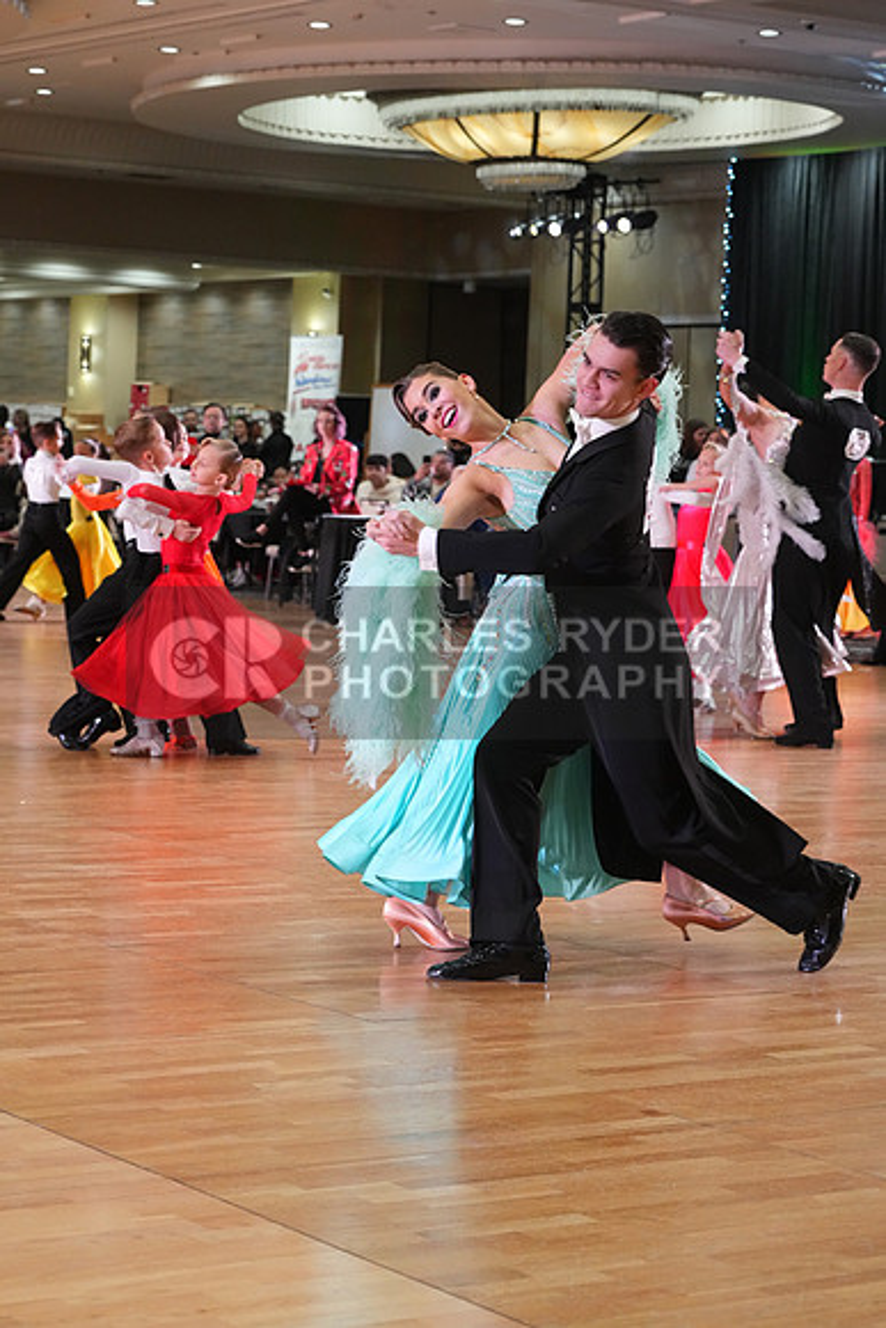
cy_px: 664
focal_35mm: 84
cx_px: 443
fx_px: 3099
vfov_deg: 24.2
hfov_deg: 16.3
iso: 4000
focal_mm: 84
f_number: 6.3
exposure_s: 1/200
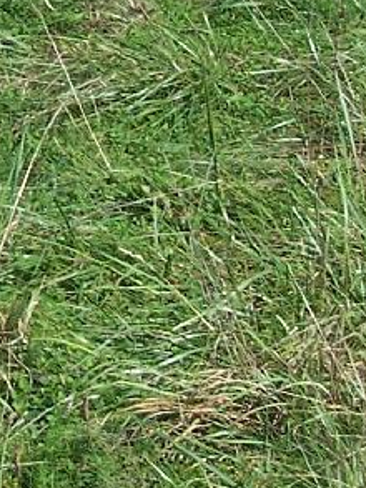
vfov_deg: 11.1
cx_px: -200
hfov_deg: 8.2
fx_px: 2493
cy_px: 62
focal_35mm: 177
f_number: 4
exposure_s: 1/640
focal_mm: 6.3
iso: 80
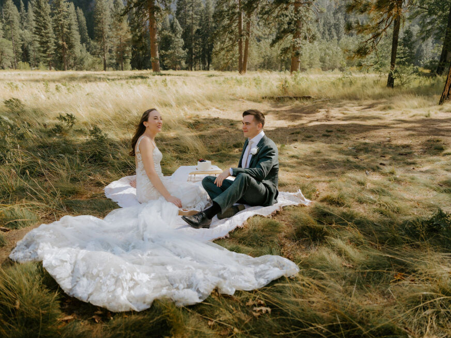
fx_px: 352
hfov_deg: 65.1
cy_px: 163
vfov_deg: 51.3
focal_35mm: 27
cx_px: 198
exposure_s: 1/250
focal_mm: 24
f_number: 2.8
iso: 50
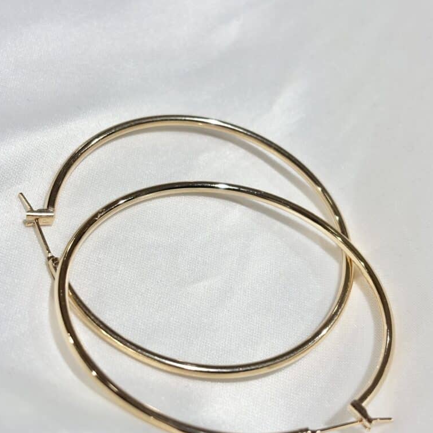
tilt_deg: -32.8
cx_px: 216
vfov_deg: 27.7
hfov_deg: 27.7
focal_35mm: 62
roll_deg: +3.3
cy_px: 215
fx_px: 877
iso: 32
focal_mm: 5.96
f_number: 1.6
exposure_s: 1/326
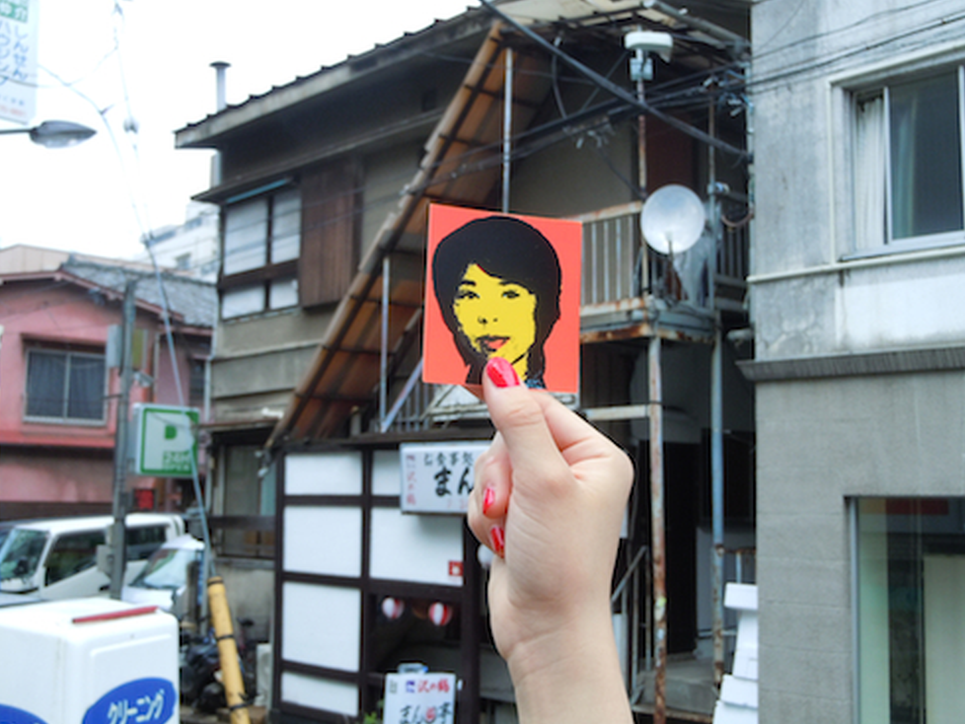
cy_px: 358
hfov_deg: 41.2
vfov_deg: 31.5
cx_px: 489
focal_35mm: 46
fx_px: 1283
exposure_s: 1/400
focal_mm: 8.1
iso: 200
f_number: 4.6
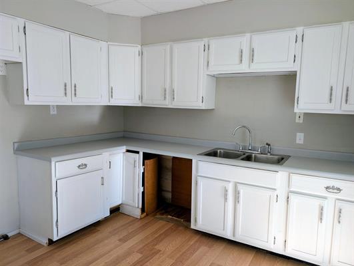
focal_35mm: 24
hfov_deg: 71.5
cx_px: 177
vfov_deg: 57.0
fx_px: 246
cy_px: 133
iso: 23
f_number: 1.68
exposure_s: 1/74.7
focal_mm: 6.9
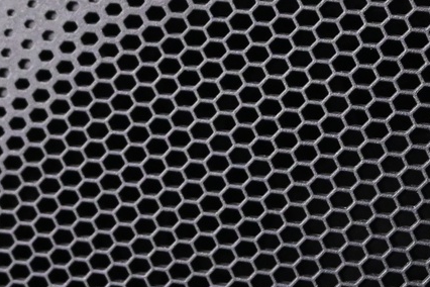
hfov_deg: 14.8
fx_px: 1636
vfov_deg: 10.0
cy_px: 125
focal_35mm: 137
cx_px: 412
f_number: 4.2
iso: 3200
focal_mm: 24
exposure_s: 1/15
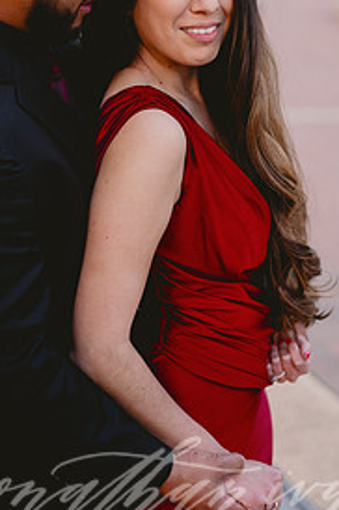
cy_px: 149
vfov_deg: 24.6
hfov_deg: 16.6
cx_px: 146
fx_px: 1161
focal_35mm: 82
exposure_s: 1/3200
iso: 640
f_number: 2
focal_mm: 50
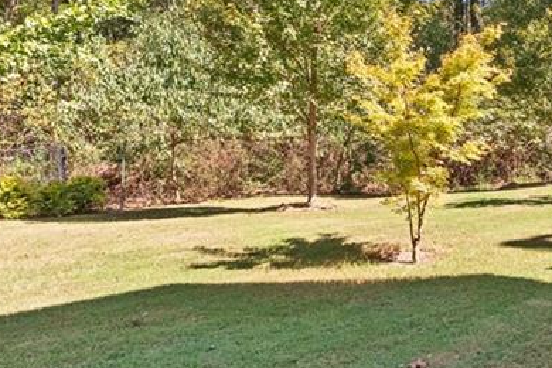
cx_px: 412
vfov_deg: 31.3
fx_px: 644
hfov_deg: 44.9
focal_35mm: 42
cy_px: 88
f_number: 6.3
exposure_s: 1/800
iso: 1250
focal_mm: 16
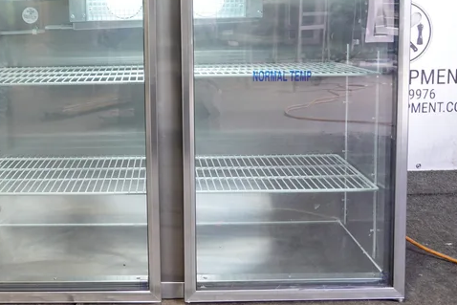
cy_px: 83
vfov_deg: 23.2
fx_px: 736
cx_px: 126
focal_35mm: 58
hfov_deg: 33.9
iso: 640
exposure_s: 1/30
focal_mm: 13.84
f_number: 3.5
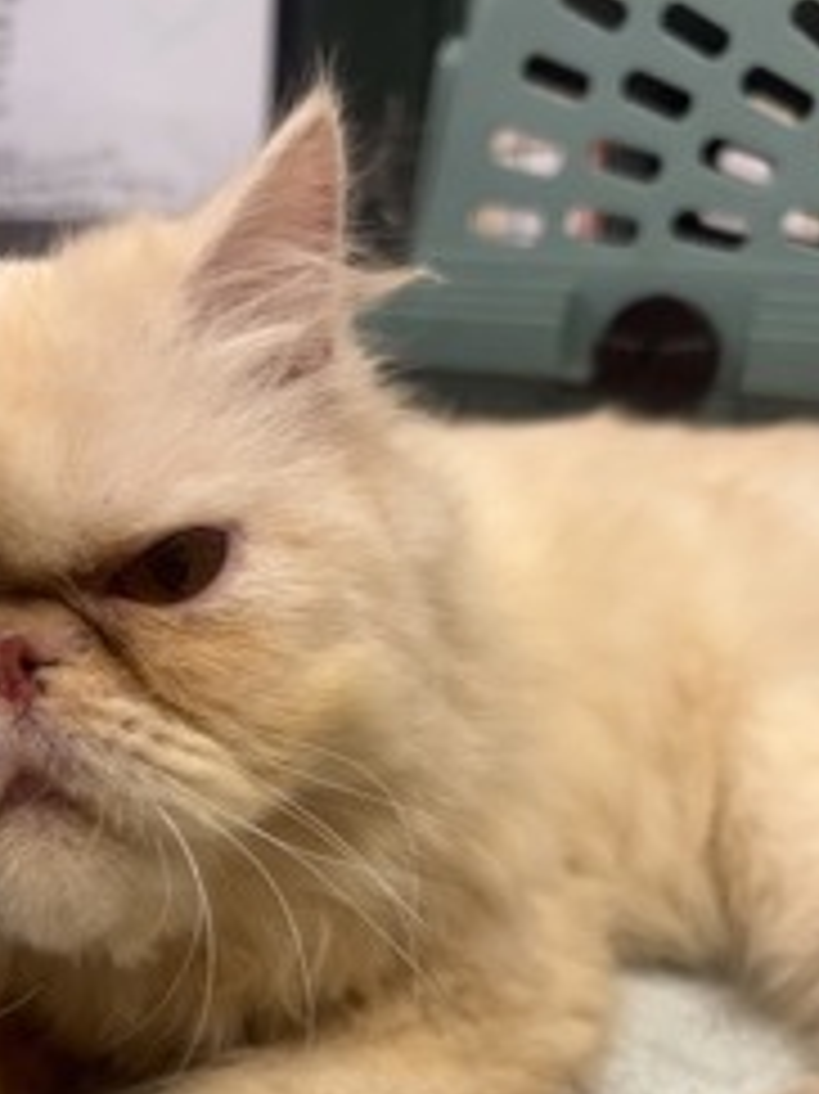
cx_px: 308
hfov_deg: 32.0
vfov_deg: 41.1
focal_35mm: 45
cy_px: 797
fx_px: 1421
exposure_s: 1/120
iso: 125
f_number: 1.6
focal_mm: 5.96
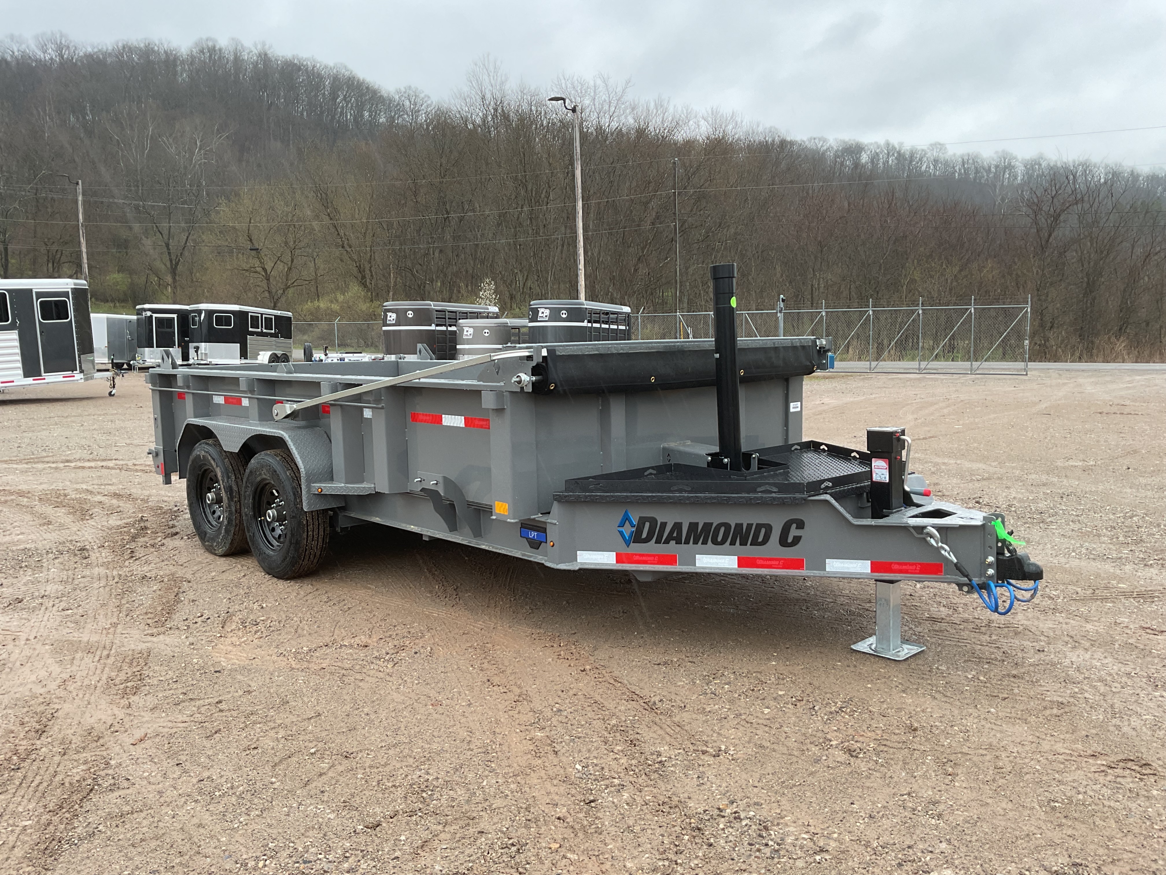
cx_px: 583
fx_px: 977
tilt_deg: -7.4
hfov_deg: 61.7
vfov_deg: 48.2
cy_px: 438
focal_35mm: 29
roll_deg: +0.7
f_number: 1.8
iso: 16
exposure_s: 1/148
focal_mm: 3
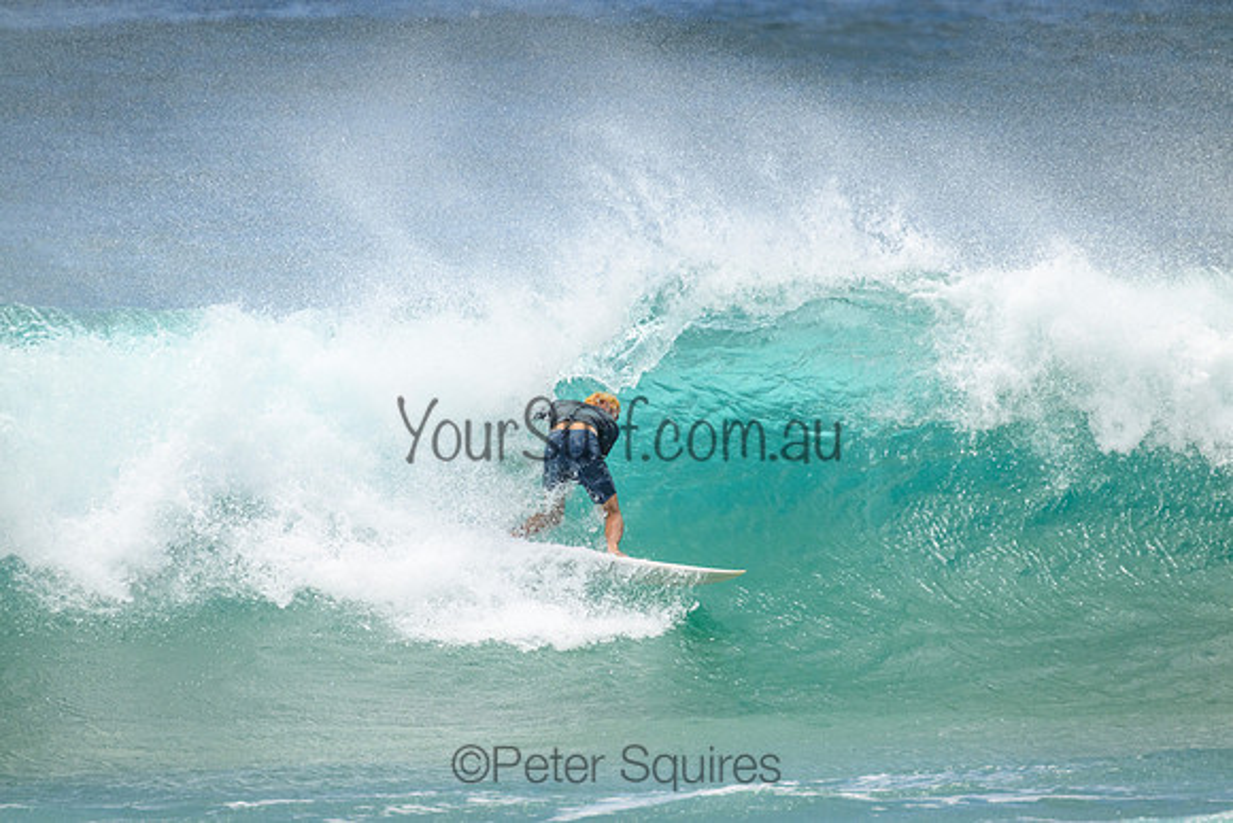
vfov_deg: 1.7
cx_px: 616
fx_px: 27405
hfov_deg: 2.6
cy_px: 412
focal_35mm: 800
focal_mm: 800
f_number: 11
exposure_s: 1/3200
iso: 1400
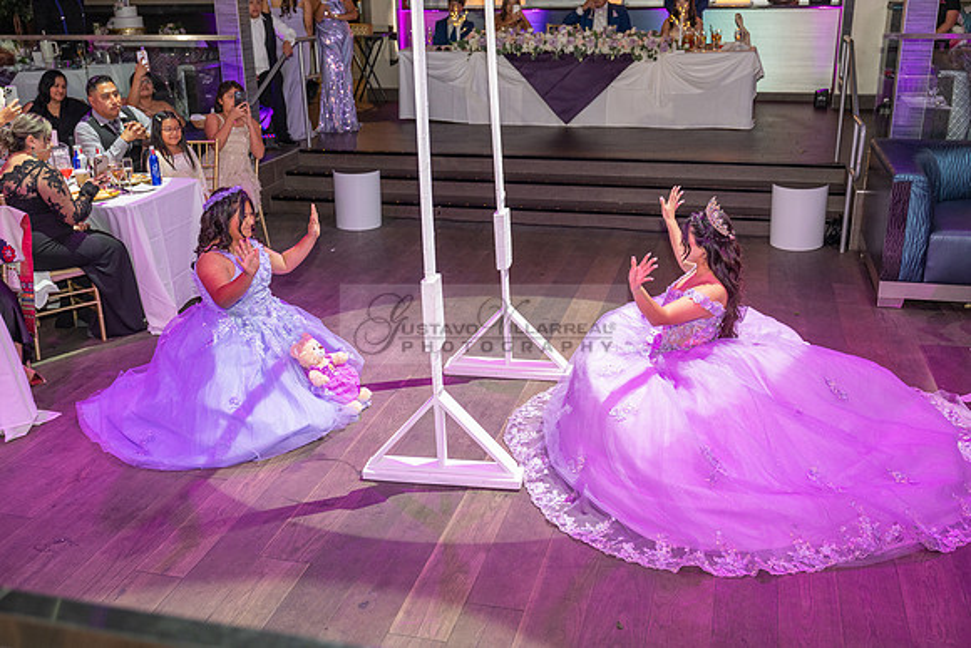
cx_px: 486
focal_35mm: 36
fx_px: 971
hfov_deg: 53.1
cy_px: 324
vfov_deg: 36.9
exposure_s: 1/125
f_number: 3.5
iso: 1000
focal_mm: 36
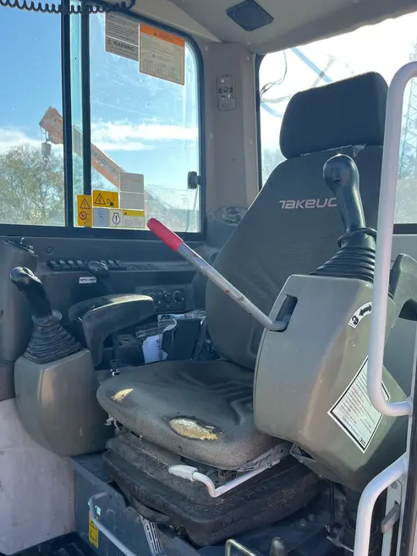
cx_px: 194
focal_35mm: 29
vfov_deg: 61.5
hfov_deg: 48.2
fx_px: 466
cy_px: 309
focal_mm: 5.1
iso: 50
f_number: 1.6
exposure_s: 1/833
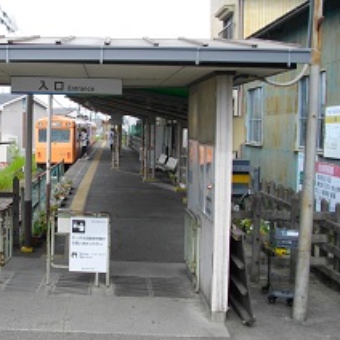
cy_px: 152
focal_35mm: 52
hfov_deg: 32.2
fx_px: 578
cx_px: 84
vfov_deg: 32.8
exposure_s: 1/500
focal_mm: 5.7
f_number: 2.9
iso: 100
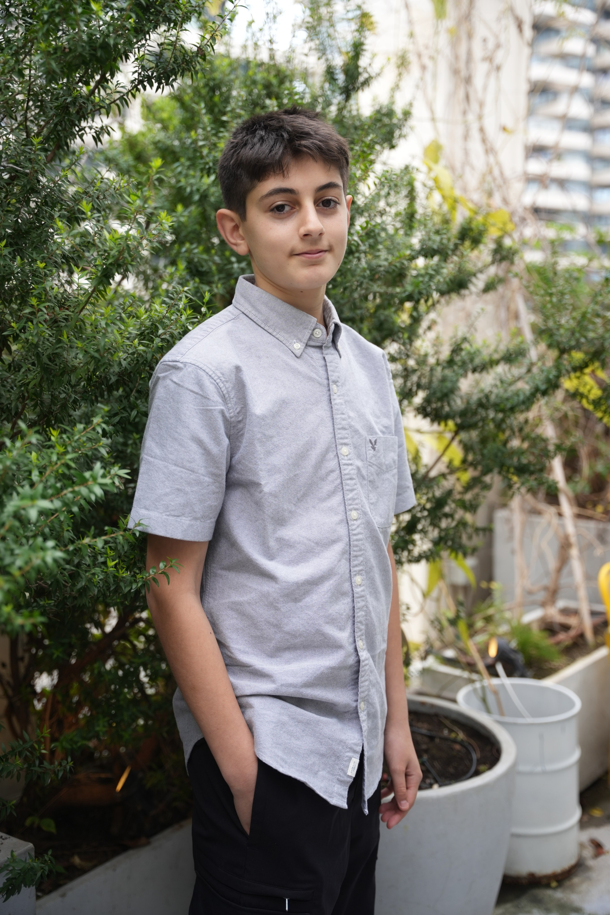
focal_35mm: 44
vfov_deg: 44.2
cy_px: 458
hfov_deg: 30.3
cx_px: 305
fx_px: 1126
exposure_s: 1/250
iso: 200
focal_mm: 44.3
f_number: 2.8
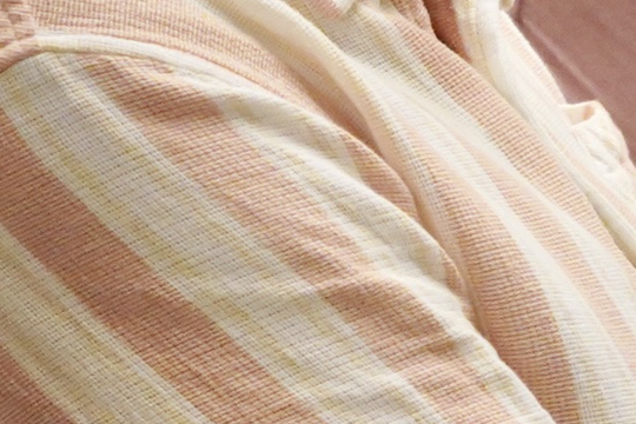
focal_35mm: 620
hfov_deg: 3.3
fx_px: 10952
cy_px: -155
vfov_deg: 2.2
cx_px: 459
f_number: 5.6
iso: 3200
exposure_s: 1/160
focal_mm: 85
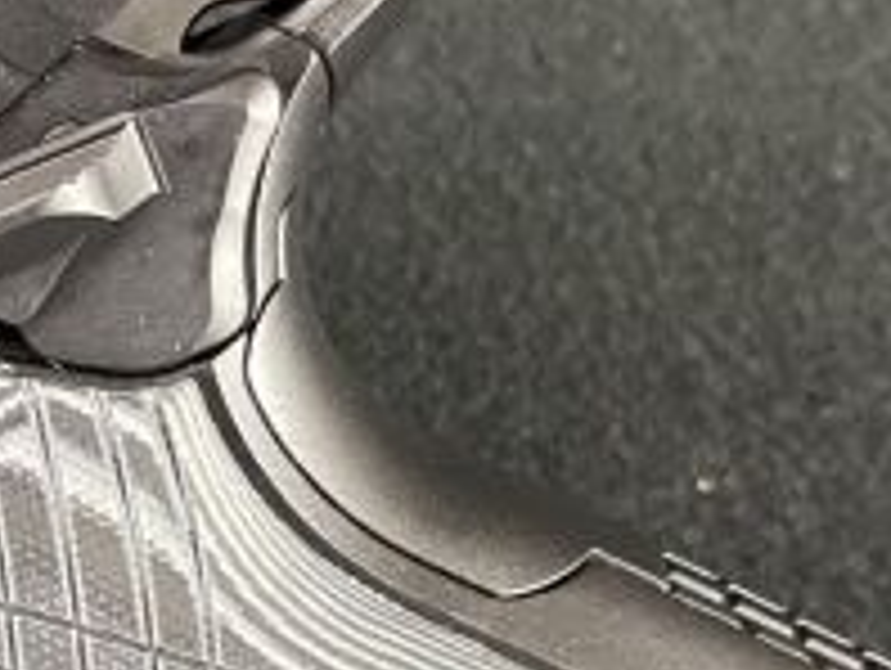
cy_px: 465
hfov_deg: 15.7
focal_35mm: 118
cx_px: -306
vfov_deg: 12.6
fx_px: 3041
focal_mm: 5.1
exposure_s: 1/60
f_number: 1.6
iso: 500
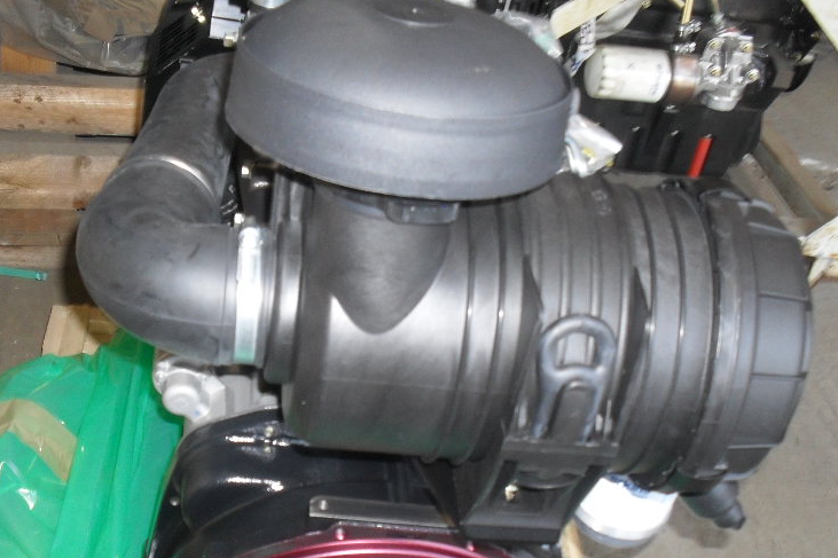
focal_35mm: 51
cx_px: 383
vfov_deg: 26.1
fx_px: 1187
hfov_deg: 38.9
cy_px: 425
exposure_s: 1/45
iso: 200
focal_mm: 6.3
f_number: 3.2
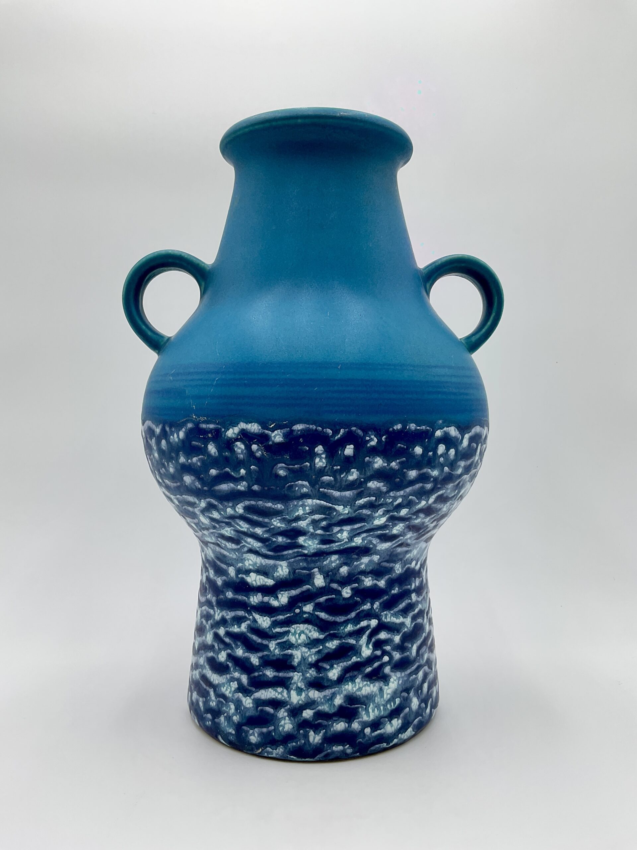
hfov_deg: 48.2
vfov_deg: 61.7
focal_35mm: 29
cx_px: 318
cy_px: 425
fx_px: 712
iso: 16
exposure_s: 1/545
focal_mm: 3
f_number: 1.8
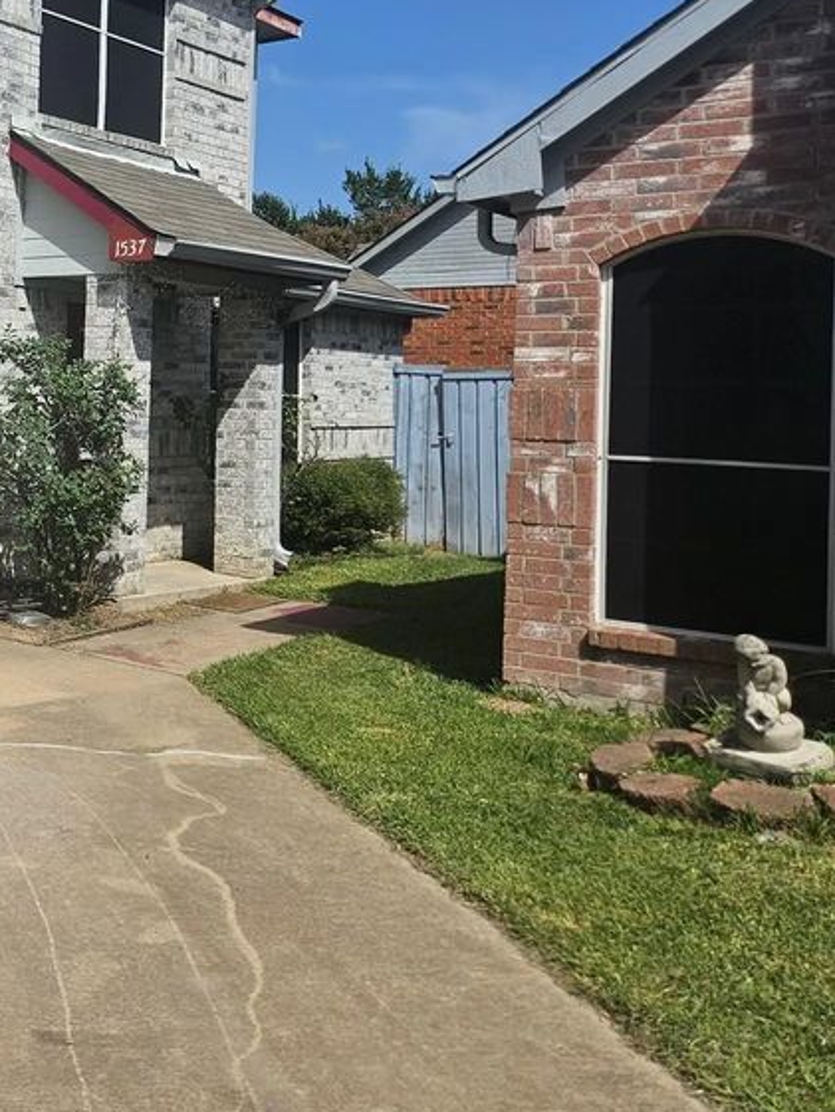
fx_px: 1350
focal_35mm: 42
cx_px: -179
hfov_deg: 29.4
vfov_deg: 44.1
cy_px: 361
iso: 25
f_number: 1.8
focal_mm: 5.4
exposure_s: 1/3238
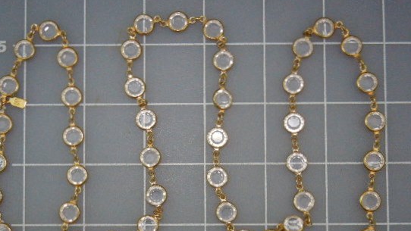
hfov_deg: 41.3
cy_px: 174
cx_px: 181
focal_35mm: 50
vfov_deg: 23.7
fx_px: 545
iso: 735
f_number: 7.4
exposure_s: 1/30
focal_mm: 7.1
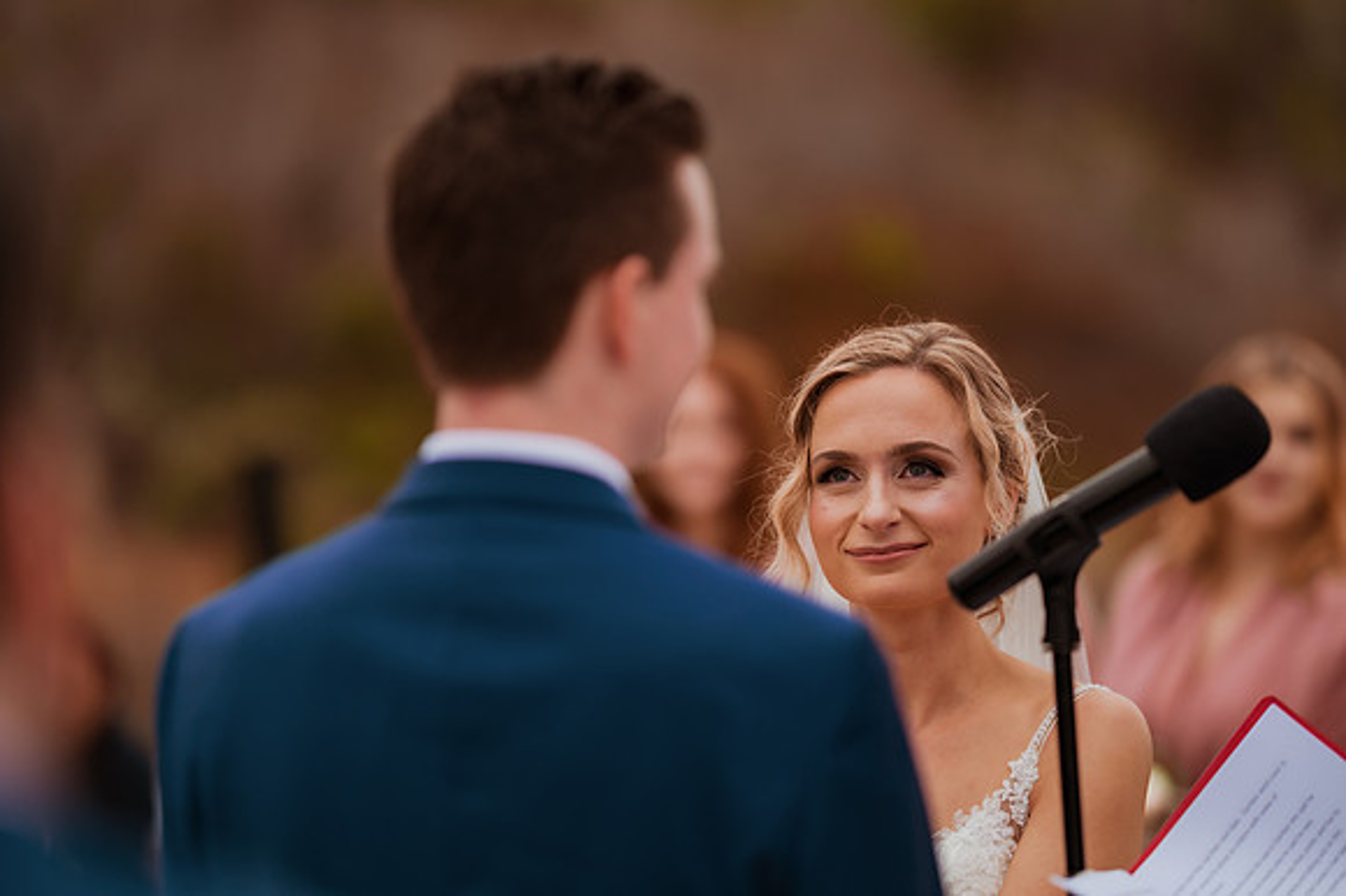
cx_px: 673
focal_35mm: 135
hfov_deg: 15.2
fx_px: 5044
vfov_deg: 10.1
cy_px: 448
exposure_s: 1/2500
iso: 500
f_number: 1.8
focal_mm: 135
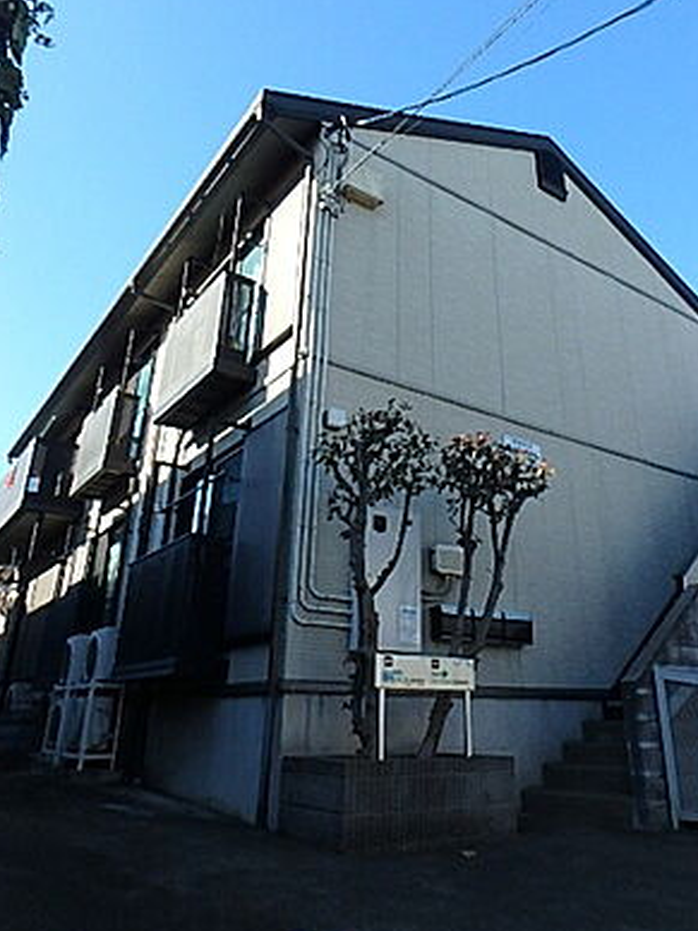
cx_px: 403
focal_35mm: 26
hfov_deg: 52.8
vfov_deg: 66.9
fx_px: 699
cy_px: 391
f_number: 6
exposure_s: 1/500
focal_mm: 3.7
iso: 400
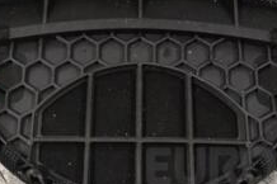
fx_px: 700
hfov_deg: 22.4
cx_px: 122
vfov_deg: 14.7
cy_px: -3
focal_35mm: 91
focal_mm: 22
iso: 3200
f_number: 9
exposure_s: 1/320
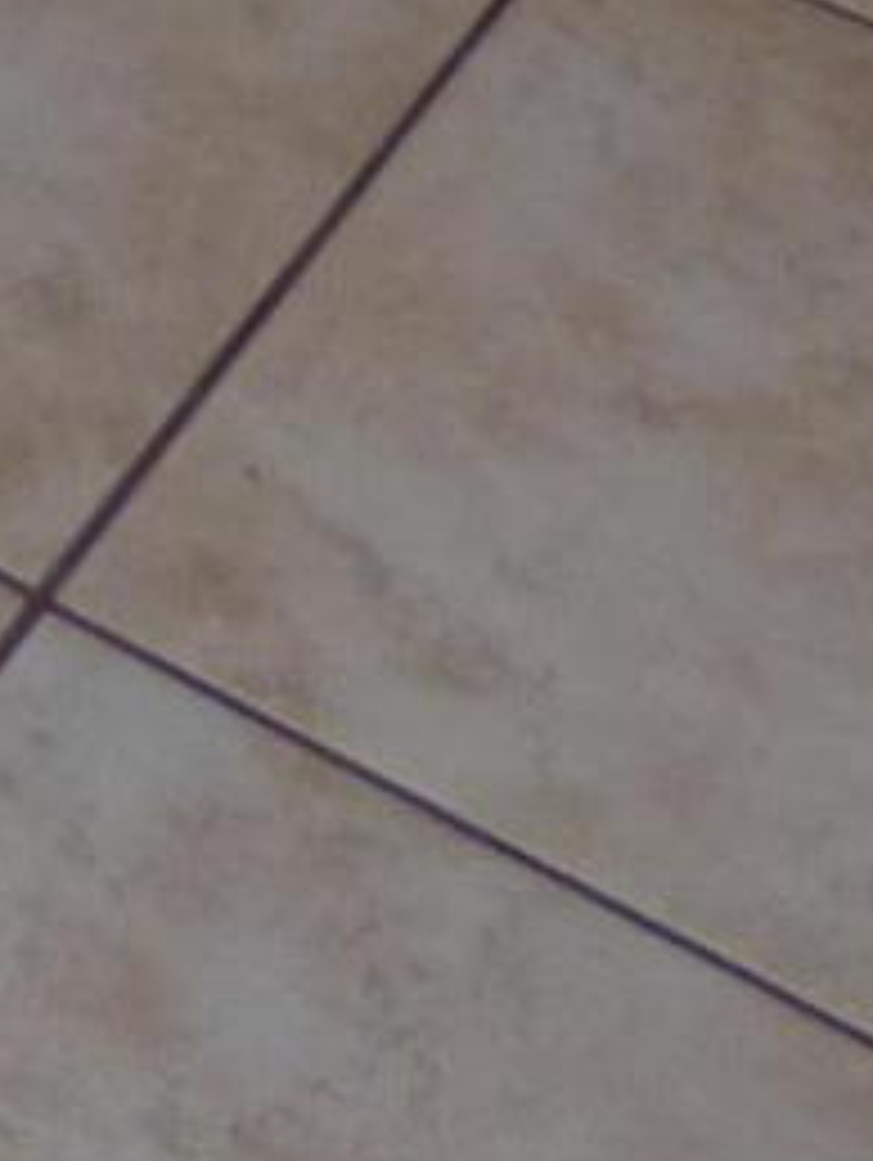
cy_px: -3177
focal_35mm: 155
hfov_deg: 9.1
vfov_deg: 8.4
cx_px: -742
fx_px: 5203
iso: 100
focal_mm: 3.58
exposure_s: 1/60
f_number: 2.8
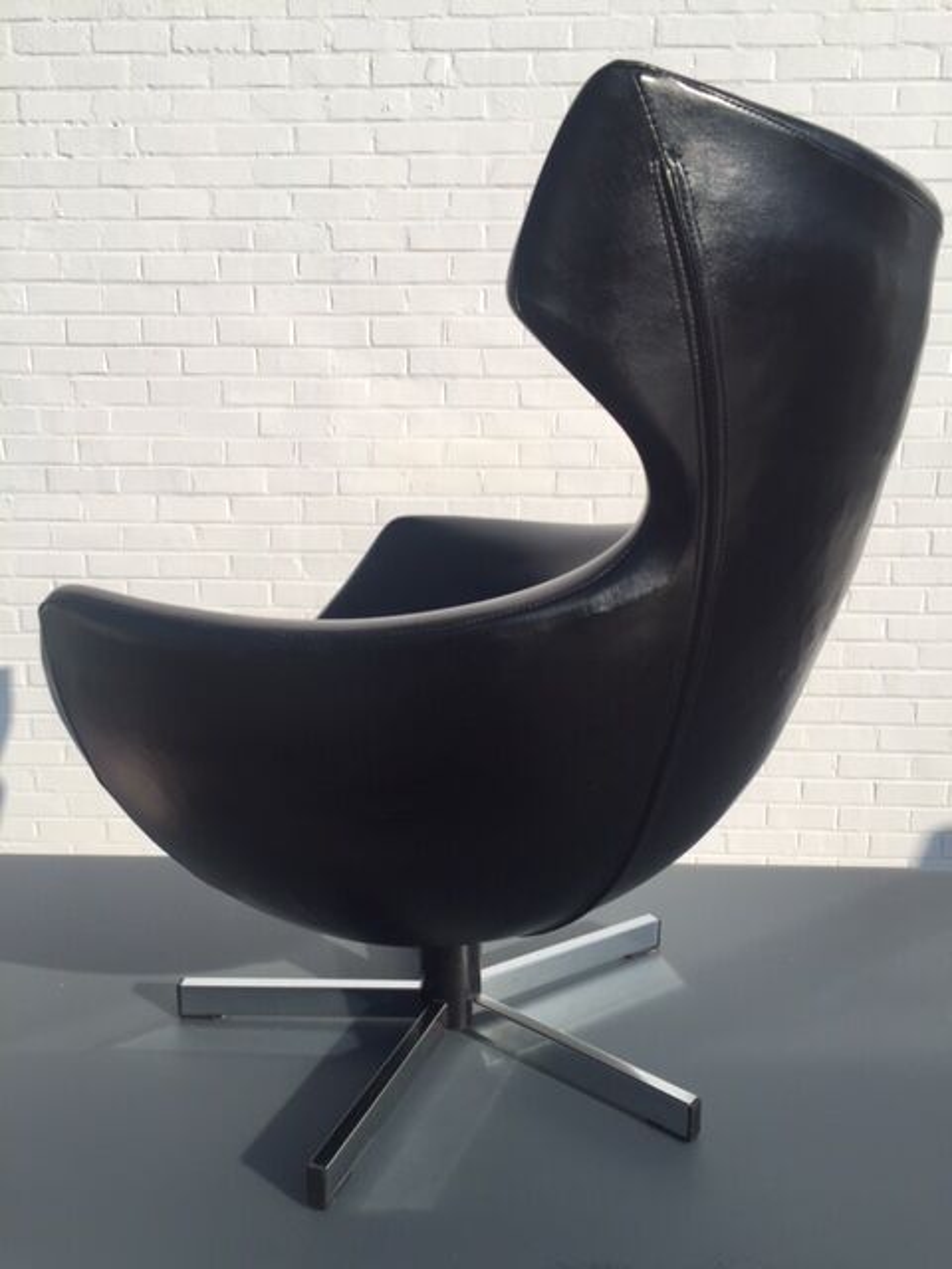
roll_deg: +0.3
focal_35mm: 29
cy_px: 634
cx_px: 476
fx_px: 1063
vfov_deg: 61.7
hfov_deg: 48.2
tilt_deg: -10.7
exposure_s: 1/2825
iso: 32
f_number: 2.2
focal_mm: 4.15
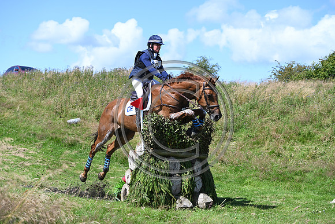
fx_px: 652
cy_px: 112
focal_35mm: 70
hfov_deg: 28.8
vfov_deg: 19.5
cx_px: 168
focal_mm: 70
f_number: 4.5
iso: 250
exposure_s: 1/1250
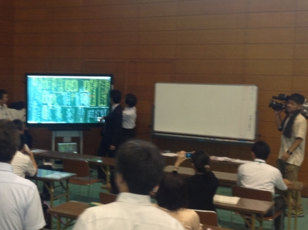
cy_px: 117
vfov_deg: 22.5
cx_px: 75
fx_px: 578
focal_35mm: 65
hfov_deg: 29.4
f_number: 2.4
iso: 80
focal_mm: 4.28
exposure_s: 1/15
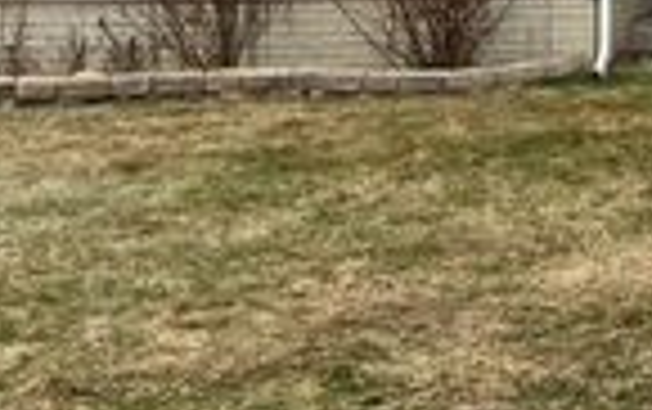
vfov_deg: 13.3
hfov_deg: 19.3
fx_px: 1690
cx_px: 949
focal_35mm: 95
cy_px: -124
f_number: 1.8
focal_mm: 4.25
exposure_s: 1/449
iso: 32
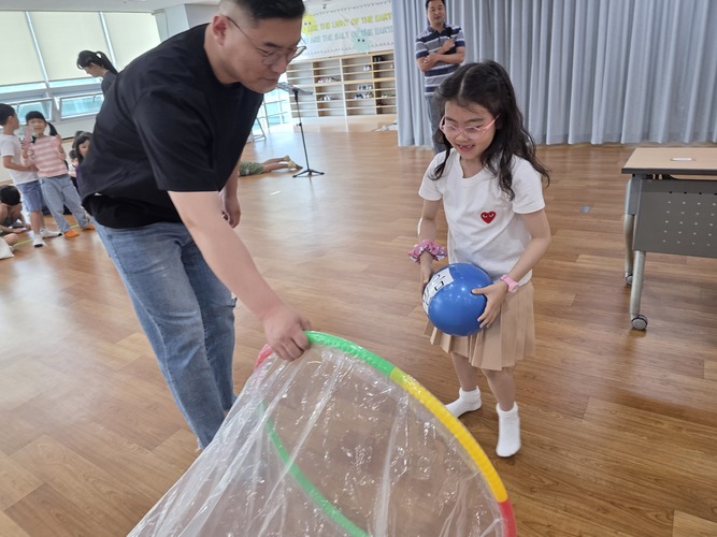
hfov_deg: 73.9
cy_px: 268
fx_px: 476
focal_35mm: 23
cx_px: 358
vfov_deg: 58.9
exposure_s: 1/120
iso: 125
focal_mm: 6.3
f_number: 1.7
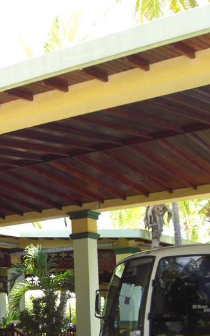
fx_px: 724
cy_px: 244
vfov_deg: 25.9
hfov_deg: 16.2
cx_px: 2
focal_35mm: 79
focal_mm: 6.2
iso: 64
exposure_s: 1/125
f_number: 2.7
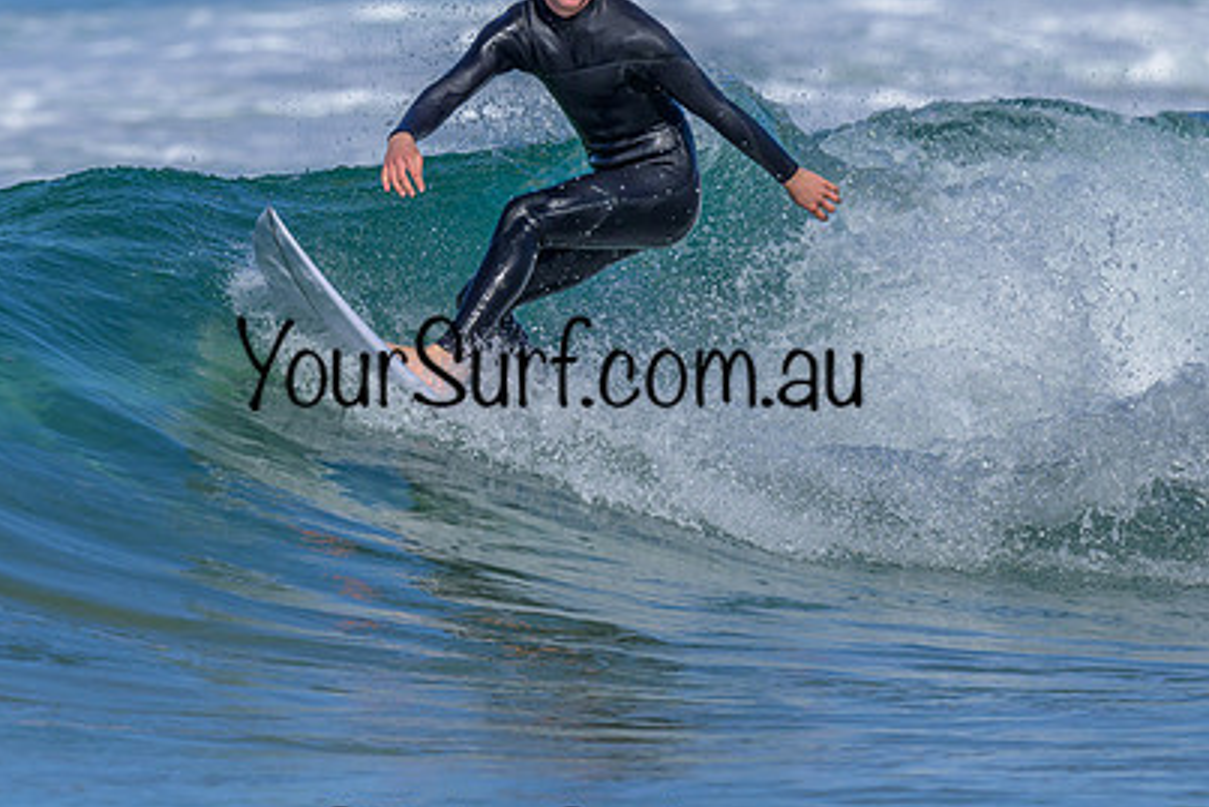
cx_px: 473
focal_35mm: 1574
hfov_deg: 1.3
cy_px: 375
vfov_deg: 0.9
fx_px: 52876
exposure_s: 1/2000
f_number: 6.3
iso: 220
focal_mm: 800
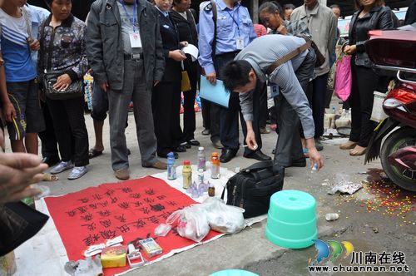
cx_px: 208
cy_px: 138
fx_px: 312
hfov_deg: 67.4
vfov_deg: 47.8
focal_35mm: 27
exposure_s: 1/160
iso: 200
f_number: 6.3
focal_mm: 18
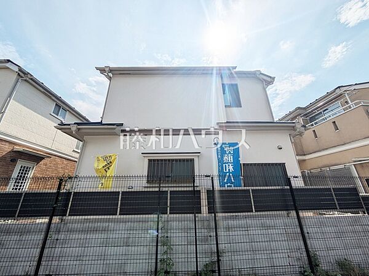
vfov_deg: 85.7
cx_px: 184
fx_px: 149
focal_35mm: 14
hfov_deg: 102.1
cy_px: 138
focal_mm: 1.83
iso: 49
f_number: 2.2
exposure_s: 1/8772
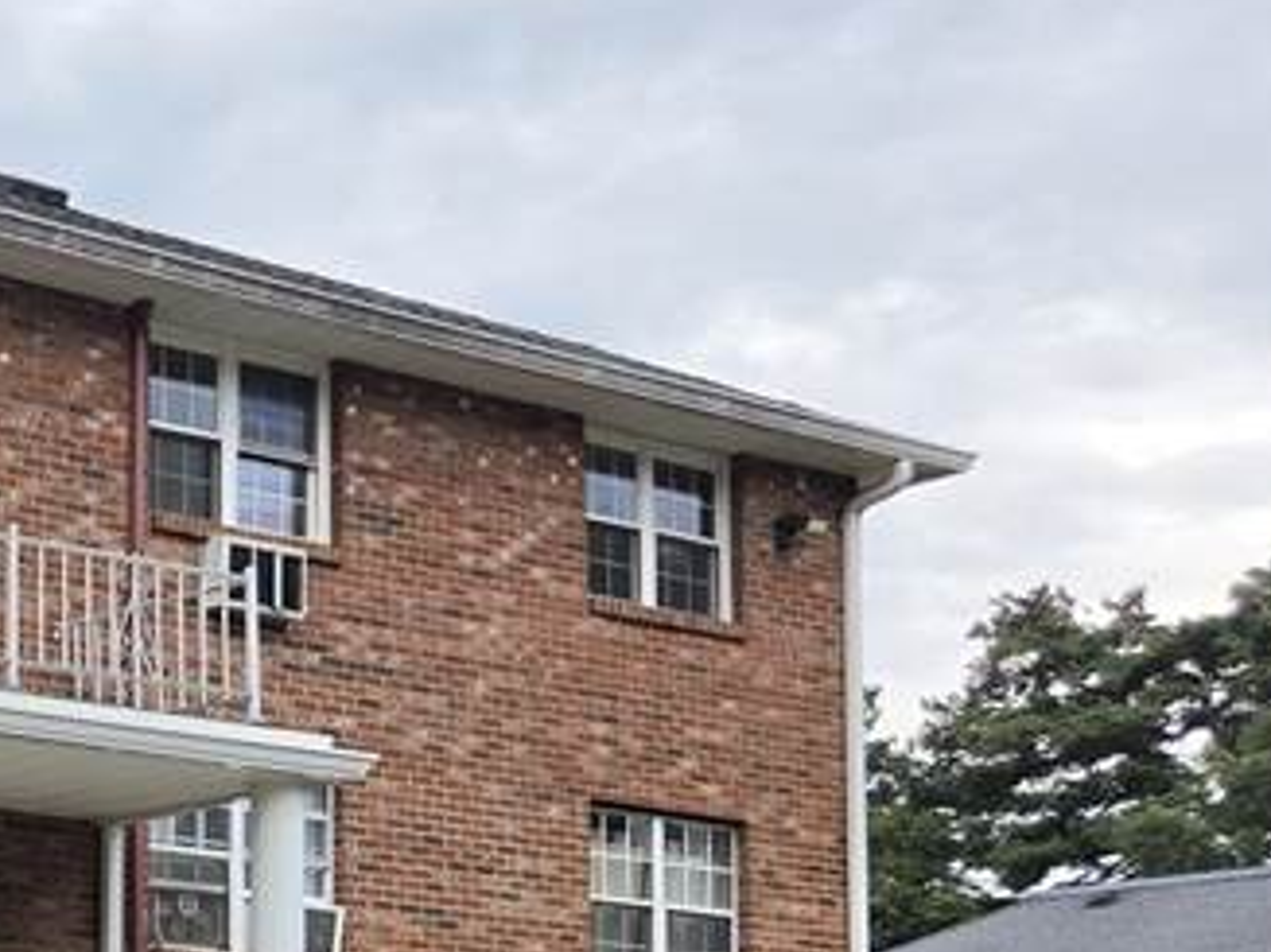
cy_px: 1034
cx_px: -599
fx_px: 2643
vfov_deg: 19.6
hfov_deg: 22.5
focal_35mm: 72
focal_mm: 5.4
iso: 80
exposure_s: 1/1610
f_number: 1.8
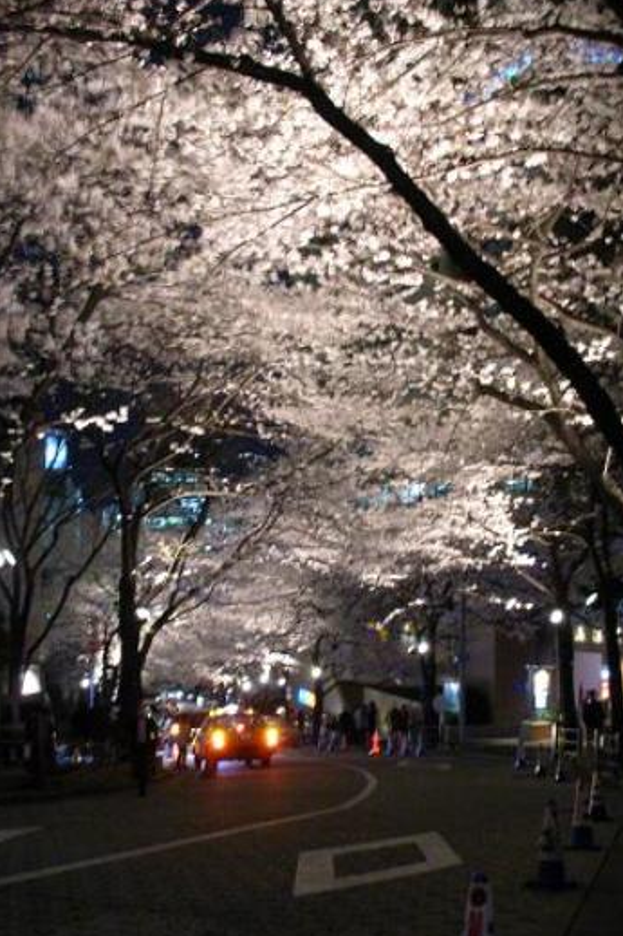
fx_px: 1169
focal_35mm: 45
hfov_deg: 29.8
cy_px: 468
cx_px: 368
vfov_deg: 43.6
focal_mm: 5.8
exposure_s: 1/3.6
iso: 200
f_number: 3
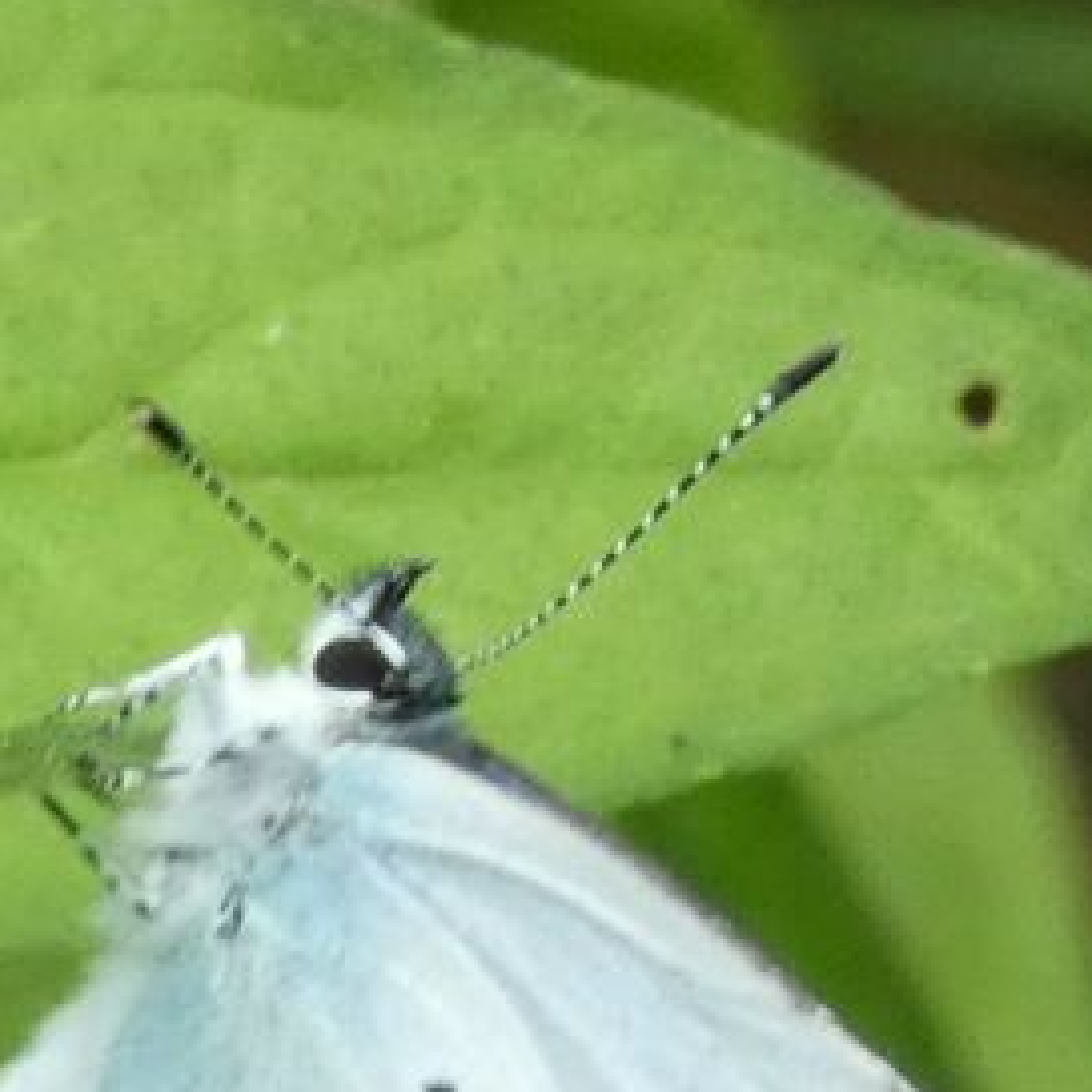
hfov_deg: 3.7
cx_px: 484
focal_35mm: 479
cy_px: 1196
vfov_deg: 3.7
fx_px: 17096
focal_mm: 30.9
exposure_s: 1/80
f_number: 5.5
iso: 400
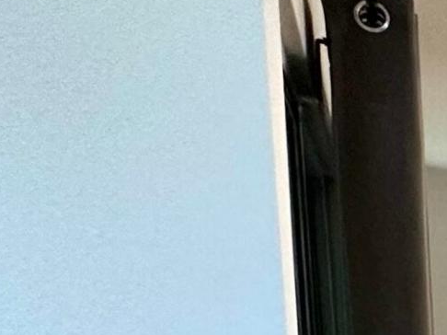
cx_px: 1142
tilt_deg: -7.4
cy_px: 524
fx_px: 1071
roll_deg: -1.8
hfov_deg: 13.9
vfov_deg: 16.1
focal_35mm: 83
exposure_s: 1/60
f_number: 2.2
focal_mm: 2.22
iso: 200
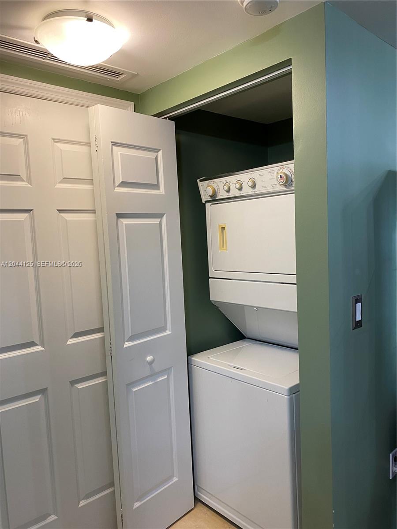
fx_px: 398
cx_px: 198
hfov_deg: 53.1
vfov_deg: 67.3
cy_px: 264
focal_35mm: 26
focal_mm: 4.25
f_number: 1.8
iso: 80
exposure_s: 1/60
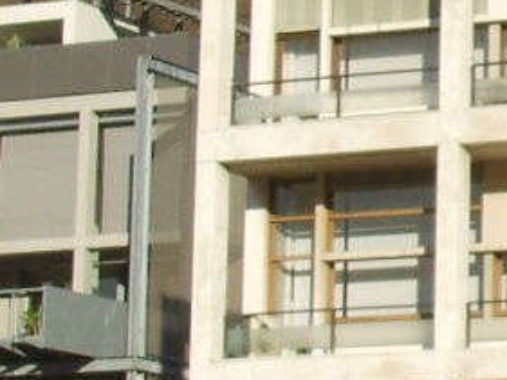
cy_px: 182
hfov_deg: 8.6
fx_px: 3253
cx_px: 909
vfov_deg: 6.7
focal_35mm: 222
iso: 50
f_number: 6.3
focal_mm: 6.6
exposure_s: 1/350
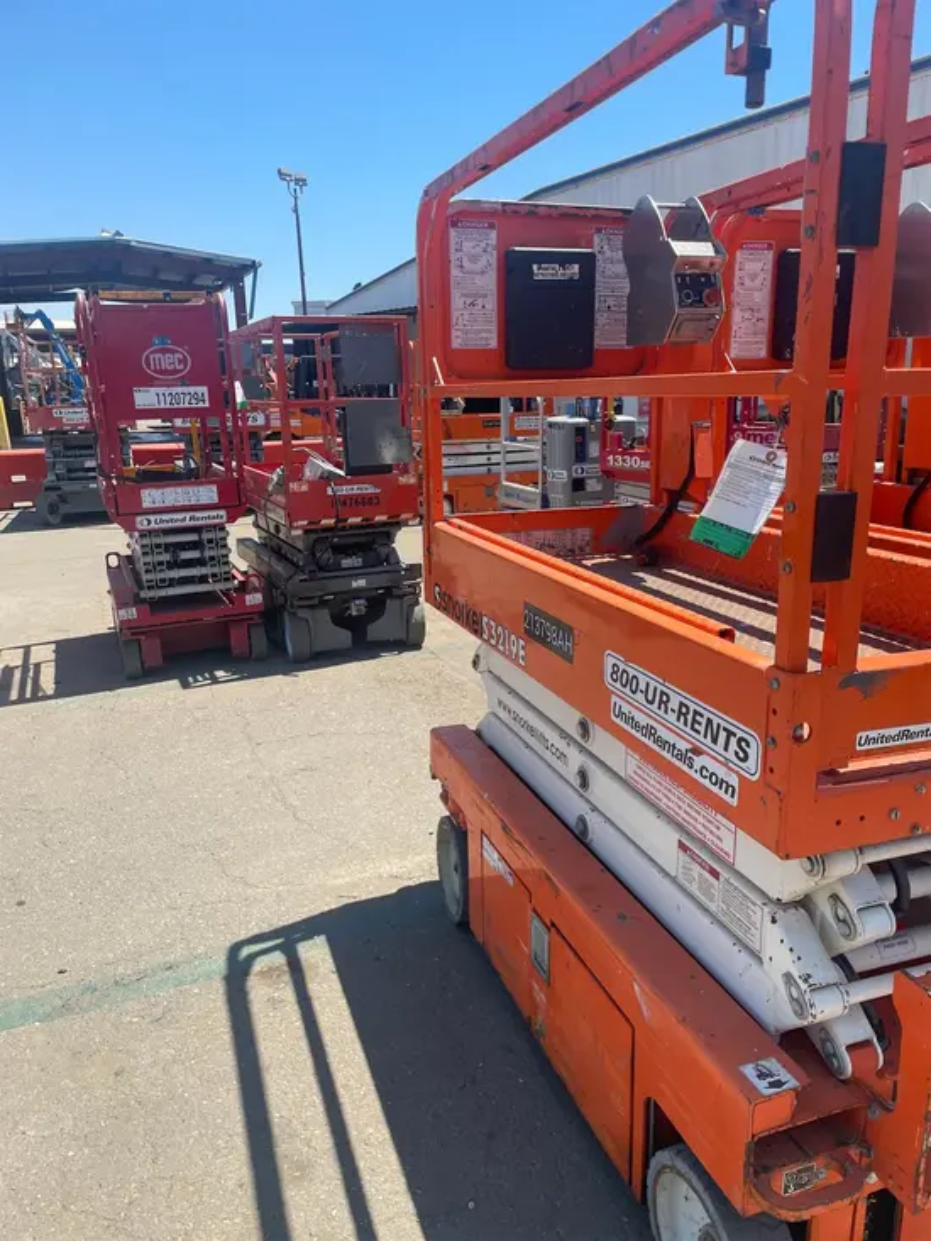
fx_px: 932
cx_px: 466
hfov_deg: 53.1
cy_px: 620
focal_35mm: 26
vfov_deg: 67.3
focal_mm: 4.2
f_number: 1.6
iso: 32
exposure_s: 1/2451
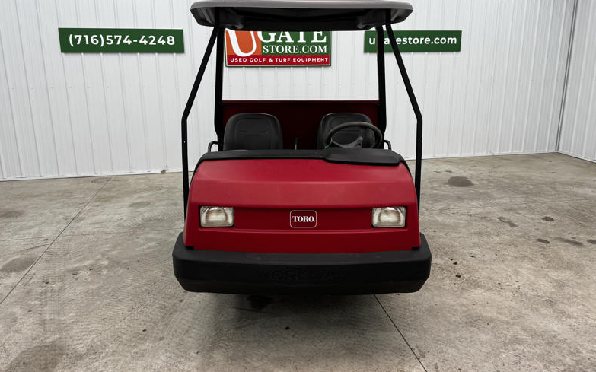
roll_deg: -0.3
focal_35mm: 26
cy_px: 158
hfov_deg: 70.4
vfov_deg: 47.4
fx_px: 422
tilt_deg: -13.6
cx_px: 296
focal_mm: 6.76
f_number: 1.78
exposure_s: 1/120
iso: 64
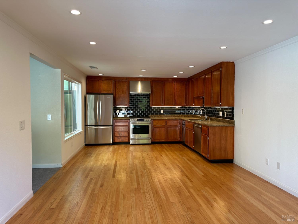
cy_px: 112
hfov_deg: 71.6
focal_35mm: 24
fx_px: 207
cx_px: 149
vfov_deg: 56.8
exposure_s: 1/120
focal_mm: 6.86
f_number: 1.78
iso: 80
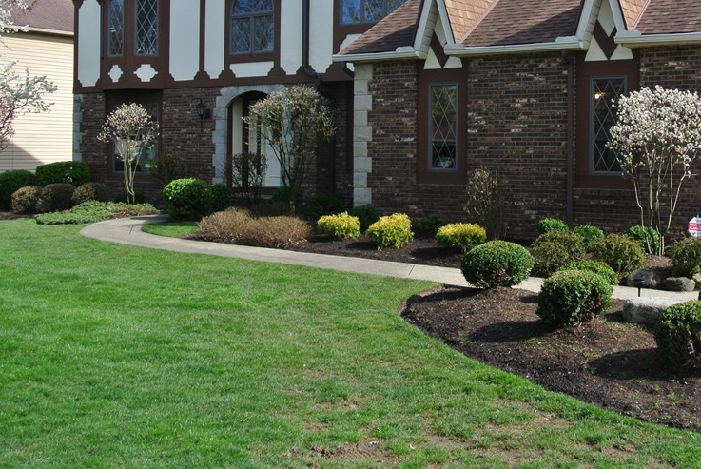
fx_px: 916
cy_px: 153
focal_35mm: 47
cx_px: 481
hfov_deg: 41.2
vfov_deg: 28.5
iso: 100
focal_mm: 12.2
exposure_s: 1/400
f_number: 4.5
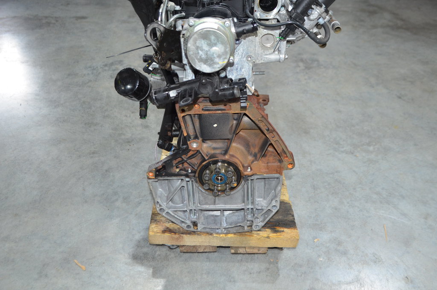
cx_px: 218
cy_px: 145
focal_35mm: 33
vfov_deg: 39.8
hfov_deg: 57.3
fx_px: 400
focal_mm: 22
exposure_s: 1/60
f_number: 3.8
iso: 900
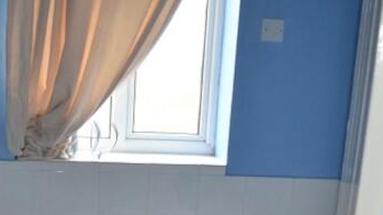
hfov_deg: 35.0
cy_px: 239
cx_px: 117
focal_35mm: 59
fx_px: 599
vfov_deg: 19.5
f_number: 3.8
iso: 1250
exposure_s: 1/60
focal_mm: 20
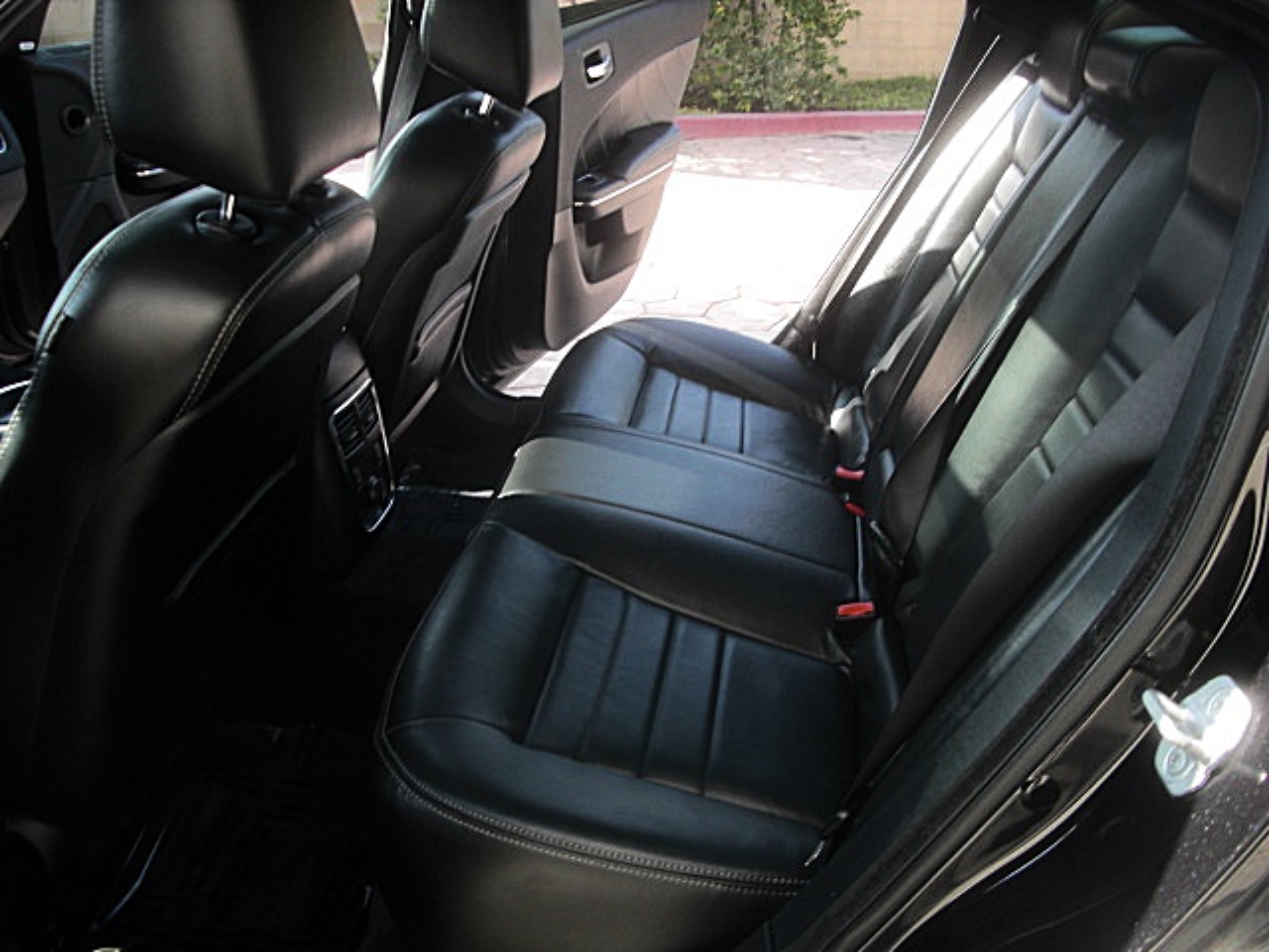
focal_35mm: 36
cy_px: 476
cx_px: 634
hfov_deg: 51.4
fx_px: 1320
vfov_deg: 39.7
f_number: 2.8
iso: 50
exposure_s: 1/80
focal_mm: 6.3
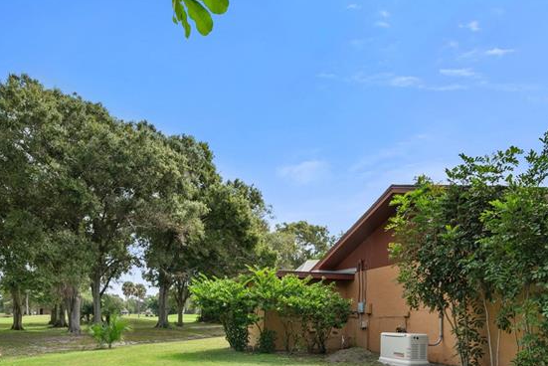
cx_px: 236
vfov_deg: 45.6
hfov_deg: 69.0
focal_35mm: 26
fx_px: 396
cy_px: 320
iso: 250
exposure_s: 1/500
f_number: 6.3
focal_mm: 14
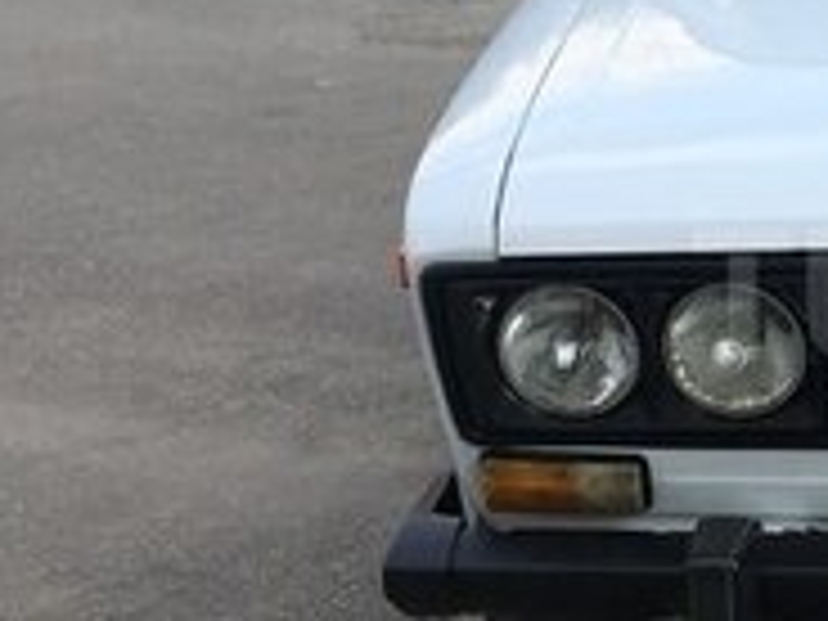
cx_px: 1152
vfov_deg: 14.2
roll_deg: +0.7
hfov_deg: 17.4
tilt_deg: -16.7
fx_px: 2488
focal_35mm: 104
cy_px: 295
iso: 25
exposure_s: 1/938
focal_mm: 4.15
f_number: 2.2
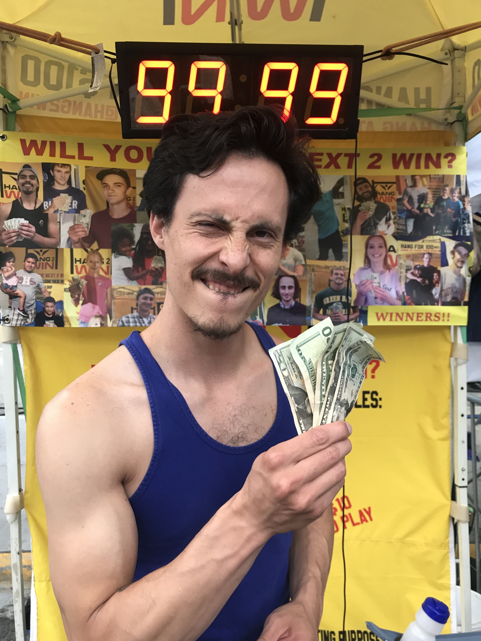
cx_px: 240
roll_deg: +1.4
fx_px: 519
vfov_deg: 63.4
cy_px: 320
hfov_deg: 49.8
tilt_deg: -1.1
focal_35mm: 28
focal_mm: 3.99
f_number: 1.8
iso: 25
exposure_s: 1/40
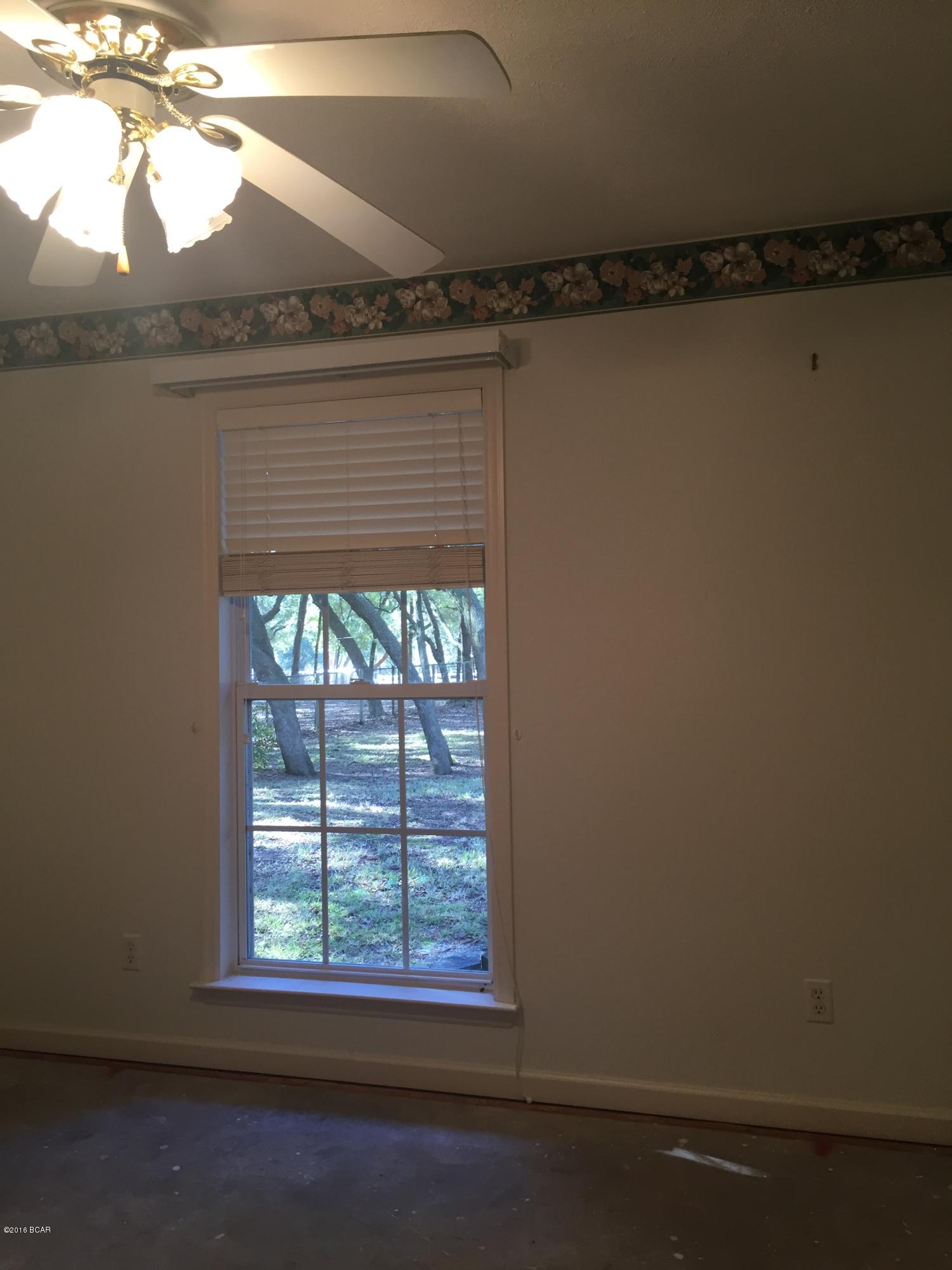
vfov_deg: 61.7
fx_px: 1063
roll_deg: +2.3
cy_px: 635
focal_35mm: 29
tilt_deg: +2.3
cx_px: 476
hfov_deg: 48.2
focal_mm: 4.15
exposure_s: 1/40
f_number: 2.2
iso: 40
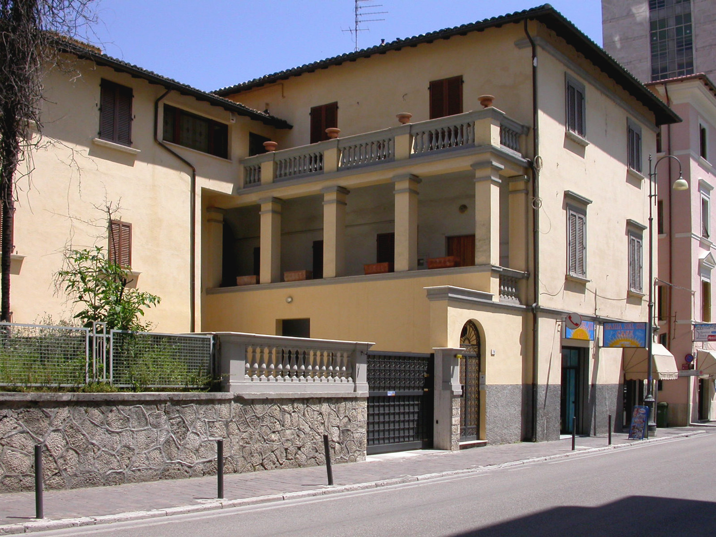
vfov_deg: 37.7
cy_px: 268
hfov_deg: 49.0
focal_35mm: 38
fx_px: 786
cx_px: 358
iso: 100
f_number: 7.5
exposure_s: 1/323
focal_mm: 7.85
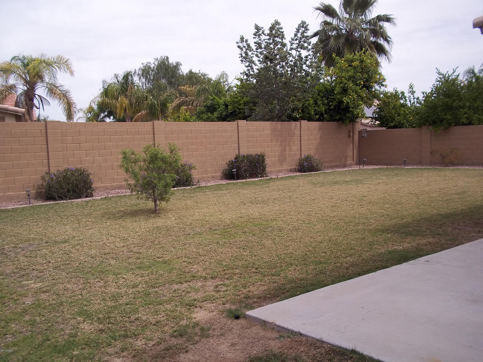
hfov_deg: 51.4
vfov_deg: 39.7
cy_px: 181
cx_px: 242
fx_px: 502
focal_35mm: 36
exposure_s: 1/200
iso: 80
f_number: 8
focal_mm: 6.5
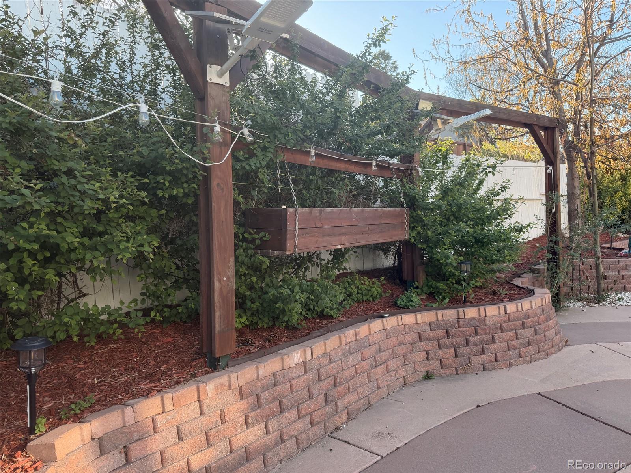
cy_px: 236
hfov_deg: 71.6
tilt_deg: -0.7
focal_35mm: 24
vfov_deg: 56.8
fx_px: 437
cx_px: 316
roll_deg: +2.9
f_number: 1.78
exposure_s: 1/363
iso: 100
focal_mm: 6.76
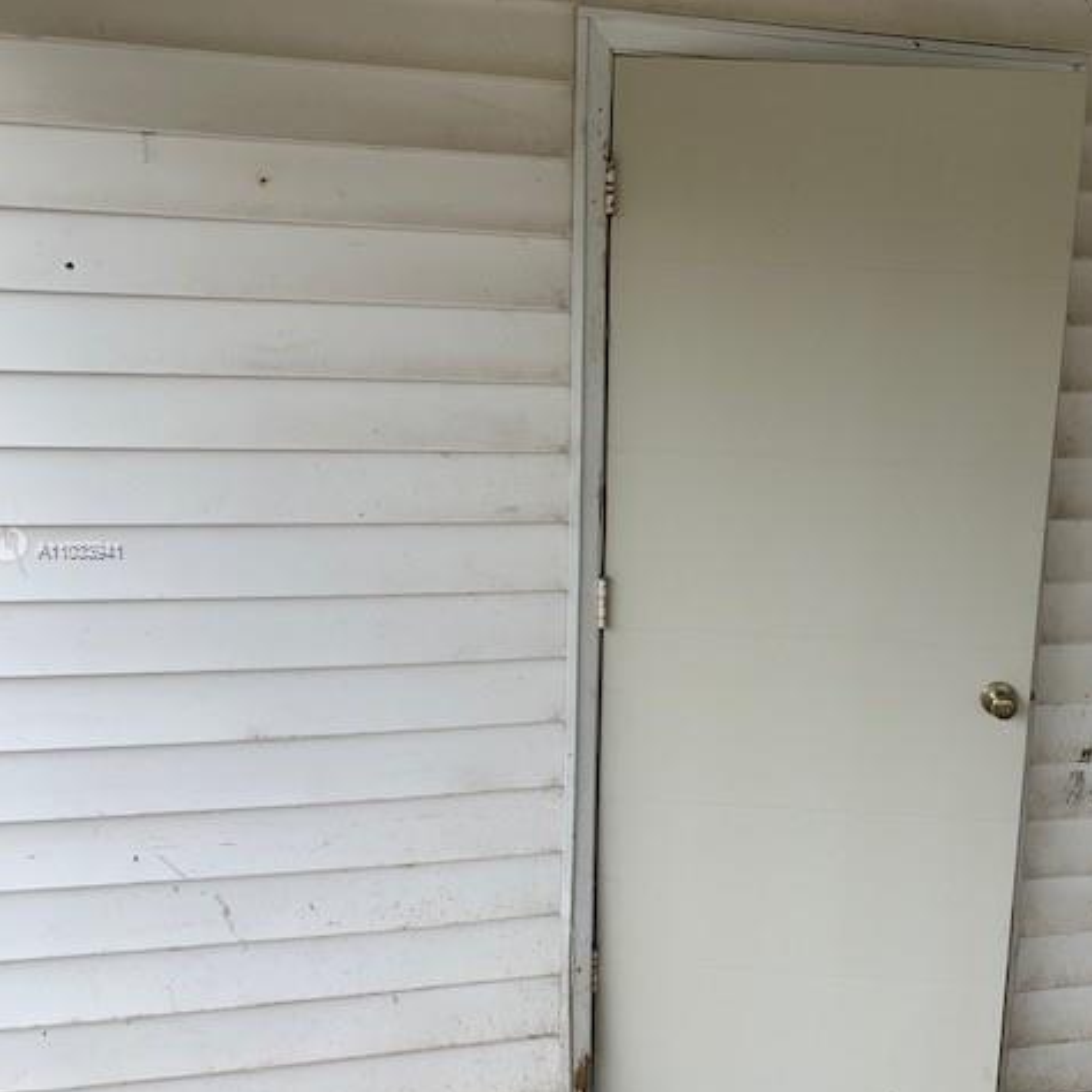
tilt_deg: -8.6
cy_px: 551
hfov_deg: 51.7
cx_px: 716
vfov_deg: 52.5
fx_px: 1106
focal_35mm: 31
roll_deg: -2.1
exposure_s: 1/495
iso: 25
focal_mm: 4.25
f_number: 1.8
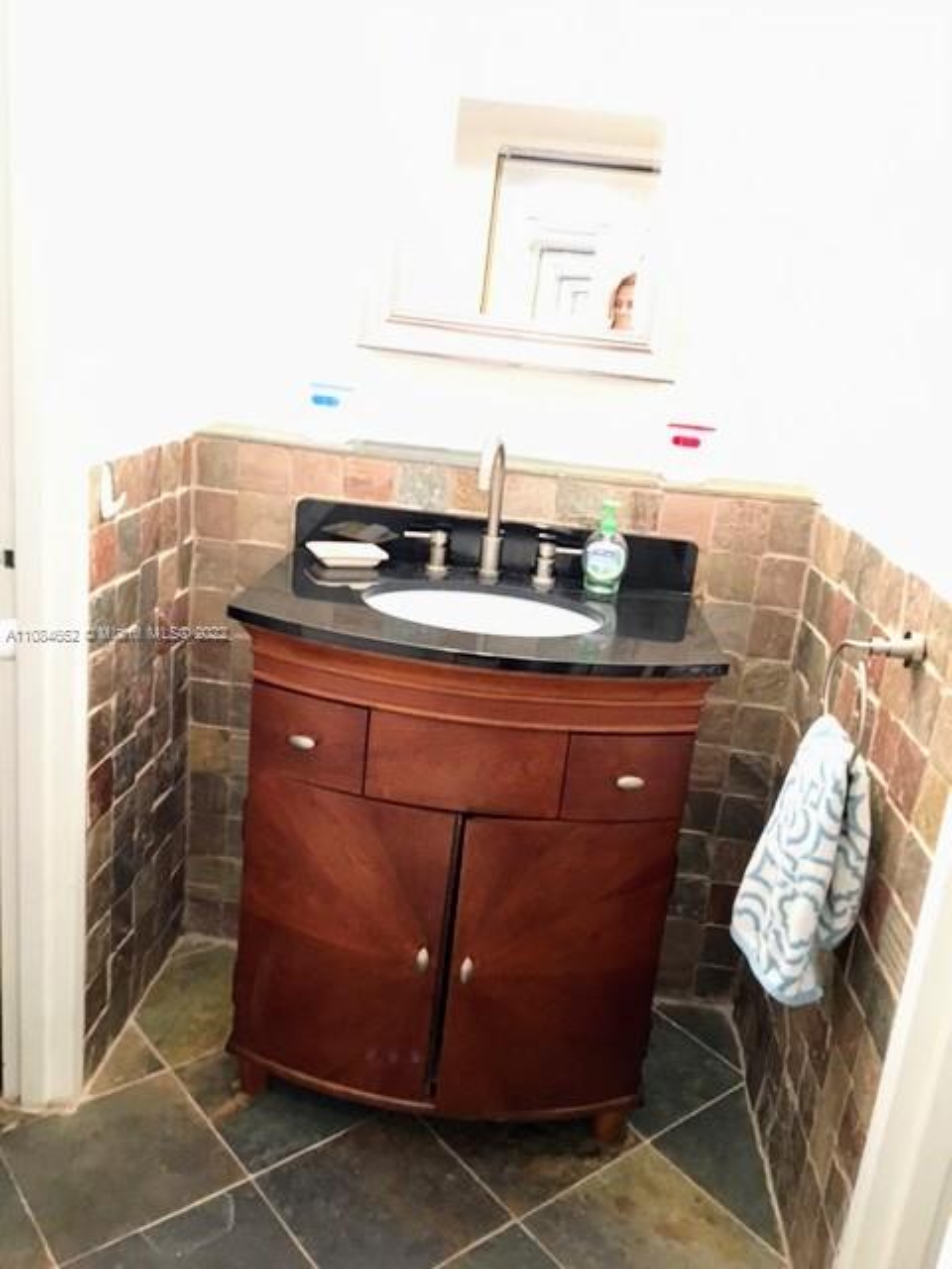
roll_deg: -6.5
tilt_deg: -18.8
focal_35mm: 29
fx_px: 1063
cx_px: 476
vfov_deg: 61.7
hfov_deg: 48.2
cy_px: 634
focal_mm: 4.15
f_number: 2.2
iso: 200
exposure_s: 1/20
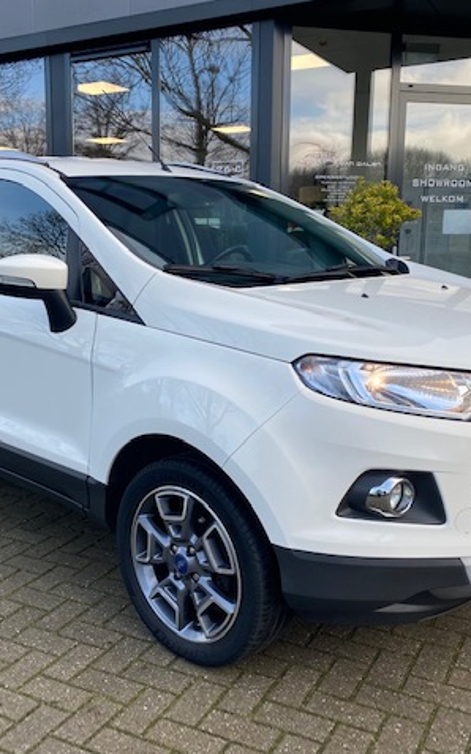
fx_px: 760
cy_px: 378
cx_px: 177
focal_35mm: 37
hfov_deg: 34.3
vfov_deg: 52.8
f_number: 1.8
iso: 32
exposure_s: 1/465
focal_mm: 4.25
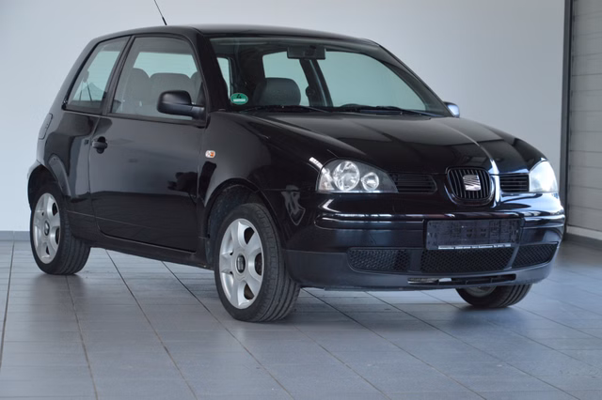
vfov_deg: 15.7
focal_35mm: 87
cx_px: 301
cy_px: 200
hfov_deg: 23.4
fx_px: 1454
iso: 1000
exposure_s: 1/60
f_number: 5
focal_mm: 58
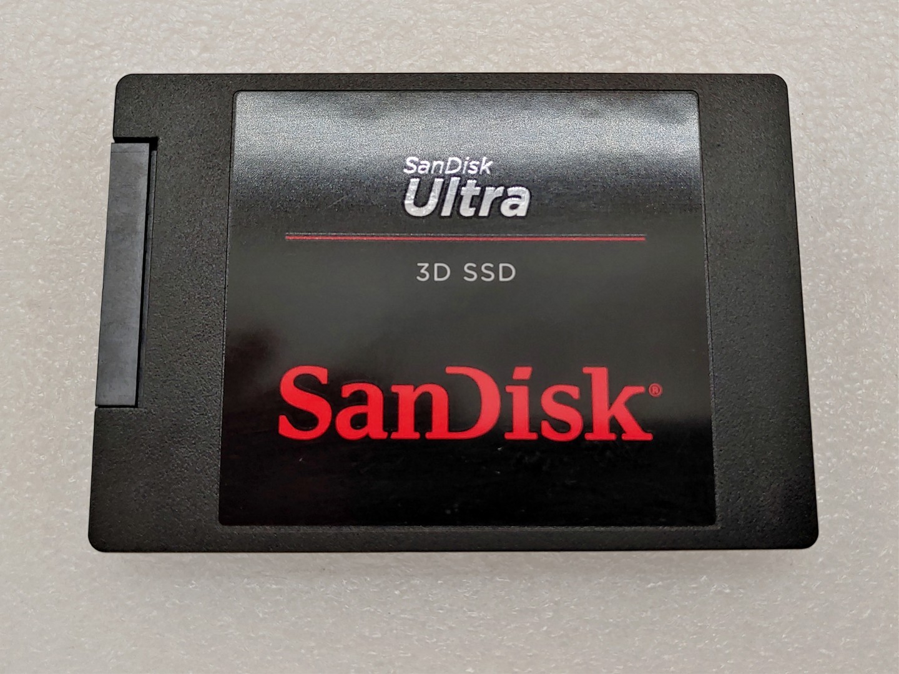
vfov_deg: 39.7
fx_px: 935
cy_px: 337
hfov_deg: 51.4
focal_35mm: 36
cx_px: 450
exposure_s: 1/120
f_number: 1.8
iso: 50
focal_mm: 4.36
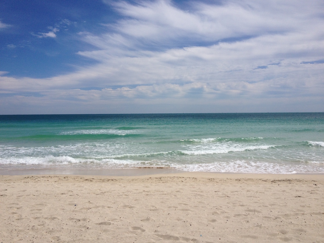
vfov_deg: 40.7
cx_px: 162
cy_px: 122
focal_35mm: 35
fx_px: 328
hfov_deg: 52.6
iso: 50
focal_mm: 4.28
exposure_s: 1/5525
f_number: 2.4
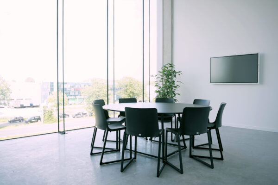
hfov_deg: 73.7
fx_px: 185
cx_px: 139
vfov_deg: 53.1
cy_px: 92
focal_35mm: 24
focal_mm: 24
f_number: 2.8
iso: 500
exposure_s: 1/1000
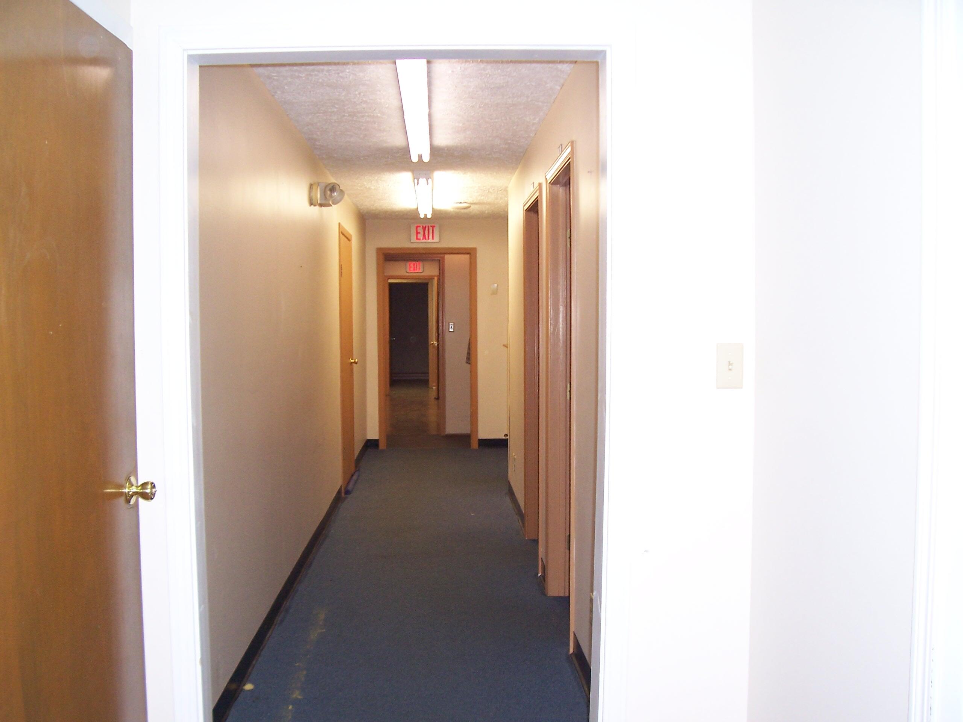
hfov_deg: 54.0
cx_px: 482
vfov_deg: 41.8
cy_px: 361
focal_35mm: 34
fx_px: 946
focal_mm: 5.6
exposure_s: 1/60
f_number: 2.7
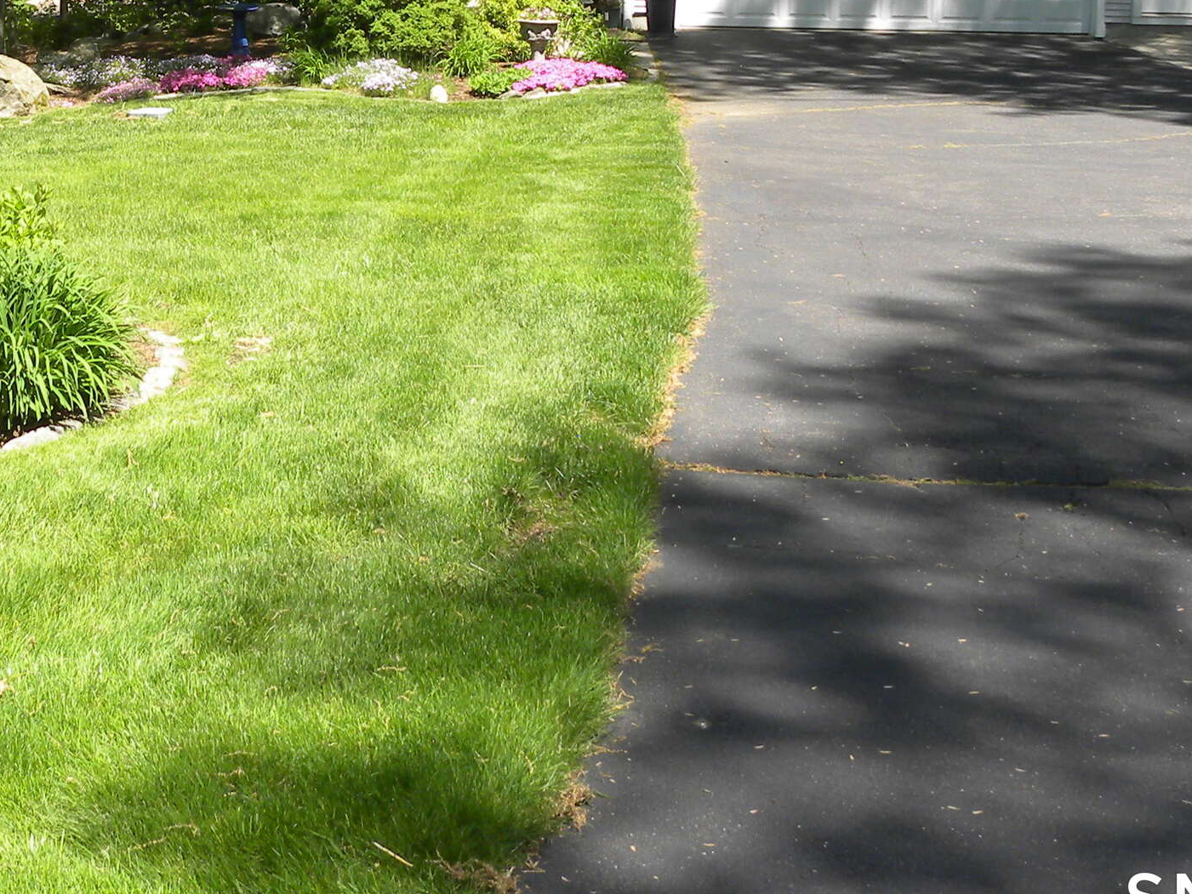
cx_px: 208
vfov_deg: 24.3
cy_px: -38
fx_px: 1963
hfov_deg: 32.7
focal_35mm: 57
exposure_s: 1/172
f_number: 4.5
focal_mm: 4.6
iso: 64
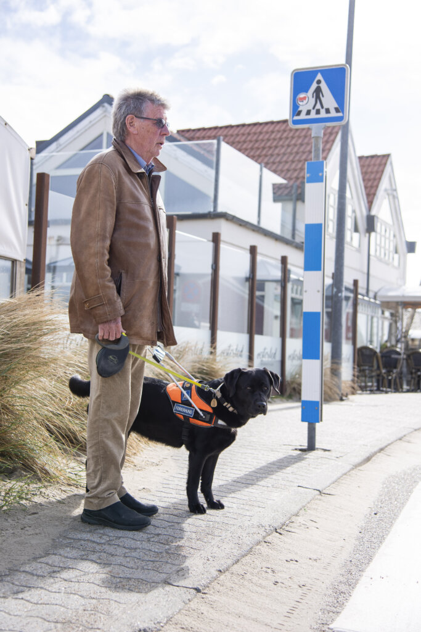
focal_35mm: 48
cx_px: 210
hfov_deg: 28.1
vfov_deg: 41.1
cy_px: 316
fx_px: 842
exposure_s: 1/640
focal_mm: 48
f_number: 4.5
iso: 100
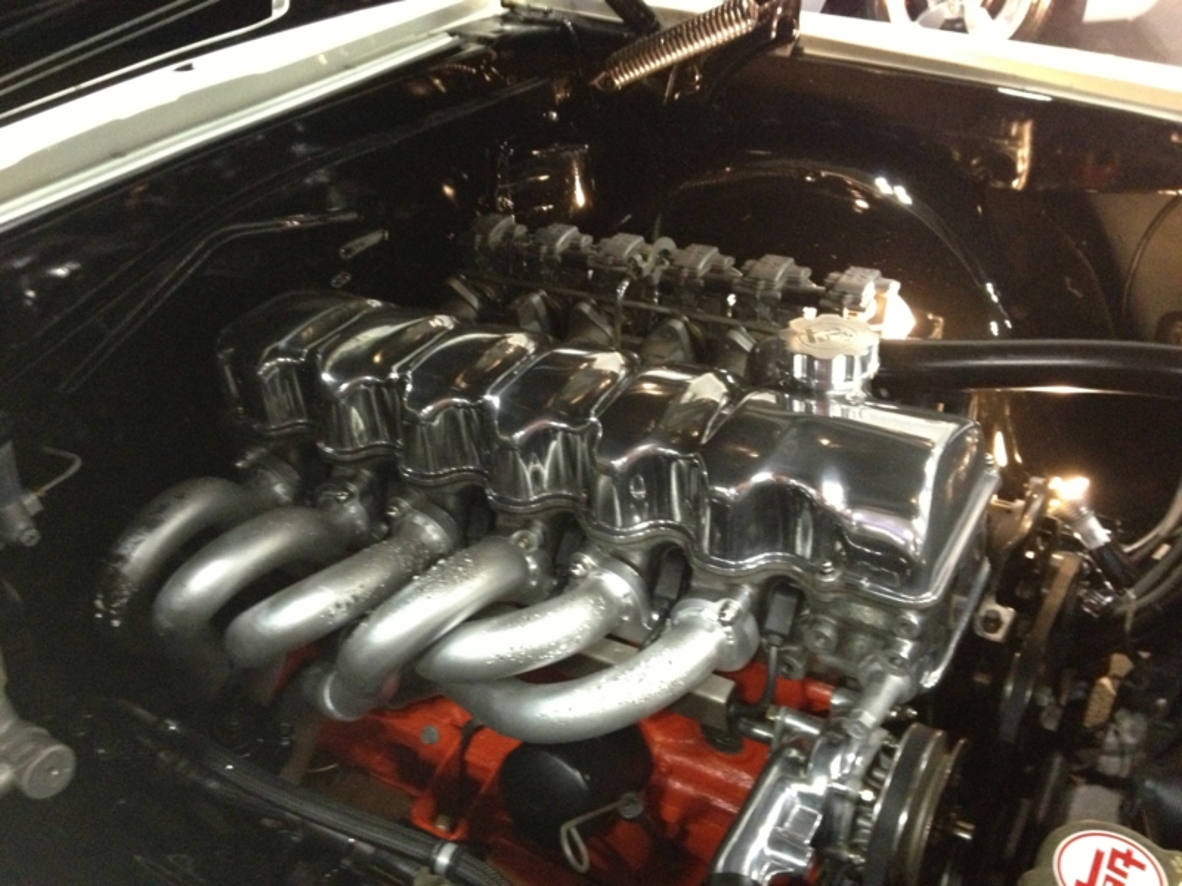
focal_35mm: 35
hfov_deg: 52.6
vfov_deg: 40.7
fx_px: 1195
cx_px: 591
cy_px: 443
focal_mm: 4.28
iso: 640
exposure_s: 1/15
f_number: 2.4
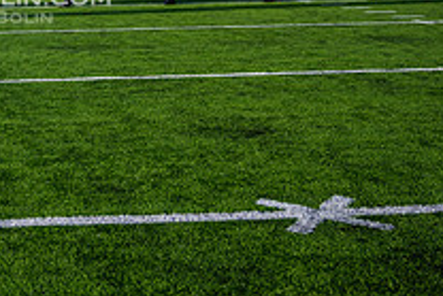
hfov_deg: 27.6
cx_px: -36
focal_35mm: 67
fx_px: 825
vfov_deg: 19.0
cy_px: -78
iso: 160
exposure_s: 1/1250
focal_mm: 24
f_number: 4
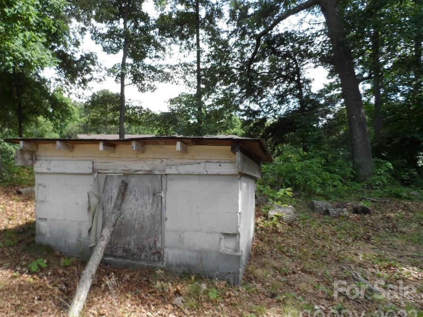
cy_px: 169
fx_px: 330
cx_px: 189
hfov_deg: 65.1
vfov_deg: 51.3
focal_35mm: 27
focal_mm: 4
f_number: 3.2
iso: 80
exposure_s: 1/180
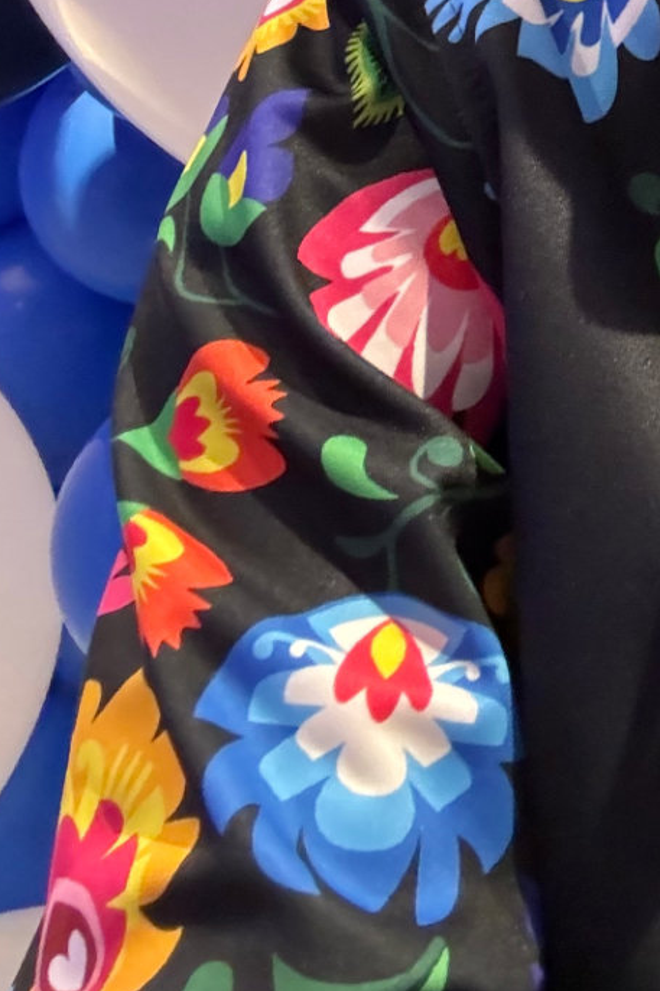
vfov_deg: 26.1
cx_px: 995
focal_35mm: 67
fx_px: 1843
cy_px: -261
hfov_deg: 18.1
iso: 320
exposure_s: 1/30
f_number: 1.9
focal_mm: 2.7
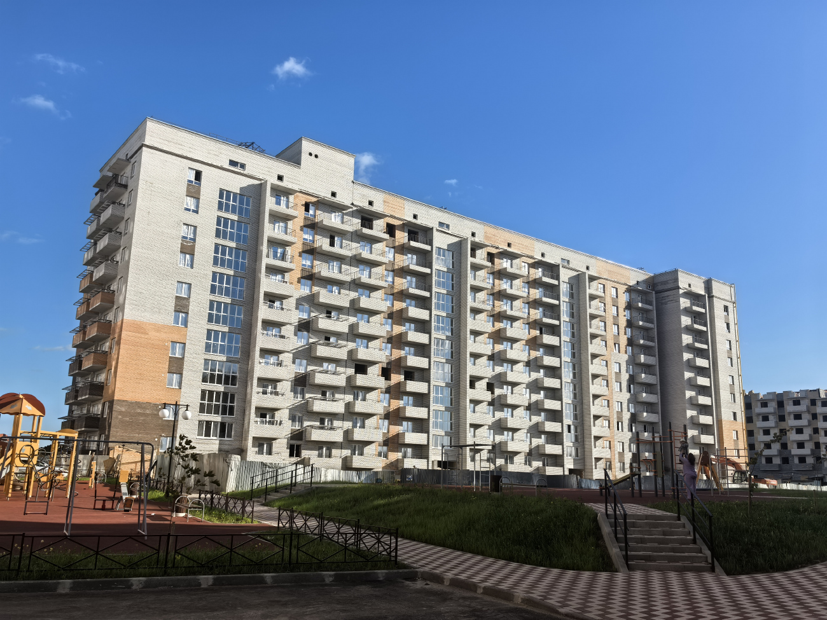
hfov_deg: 60.0
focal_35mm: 30
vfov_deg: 46.8
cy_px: 310
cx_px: 414
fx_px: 717
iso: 50
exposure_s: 1/2558
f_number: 2
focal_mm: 6.98
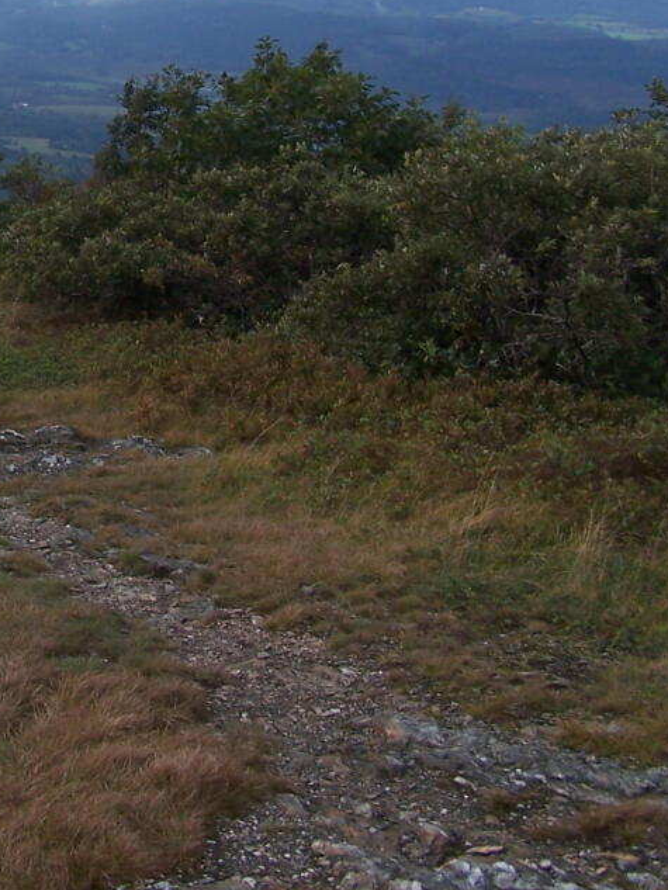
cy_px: 198
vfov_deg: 23.5
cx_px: -45
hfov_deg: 17.5
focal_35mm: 82
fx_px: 2109
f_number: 4
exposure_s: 1/1000
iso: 80
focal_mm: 6.3
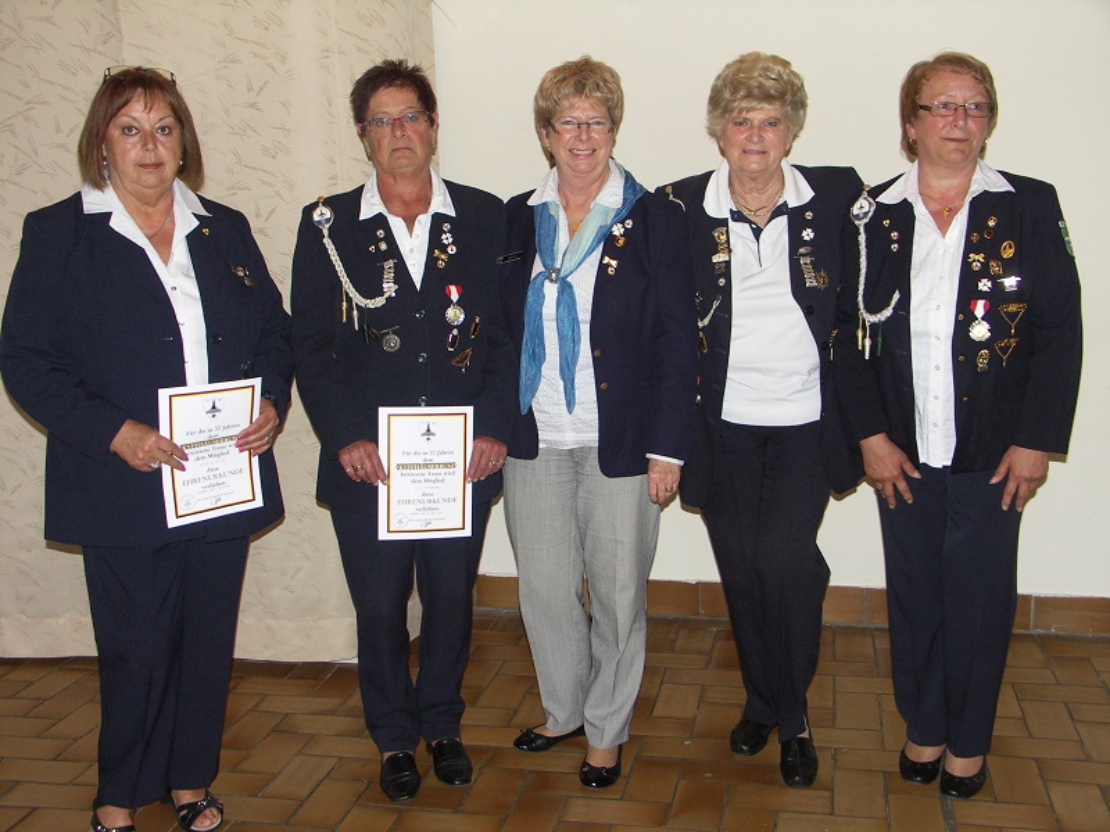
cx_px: 555
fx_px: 1219
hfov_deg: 49.0
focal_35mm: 38
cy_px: 416
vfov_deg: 37.7
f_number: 2.8
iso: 200
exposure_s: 1/50
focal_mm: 10
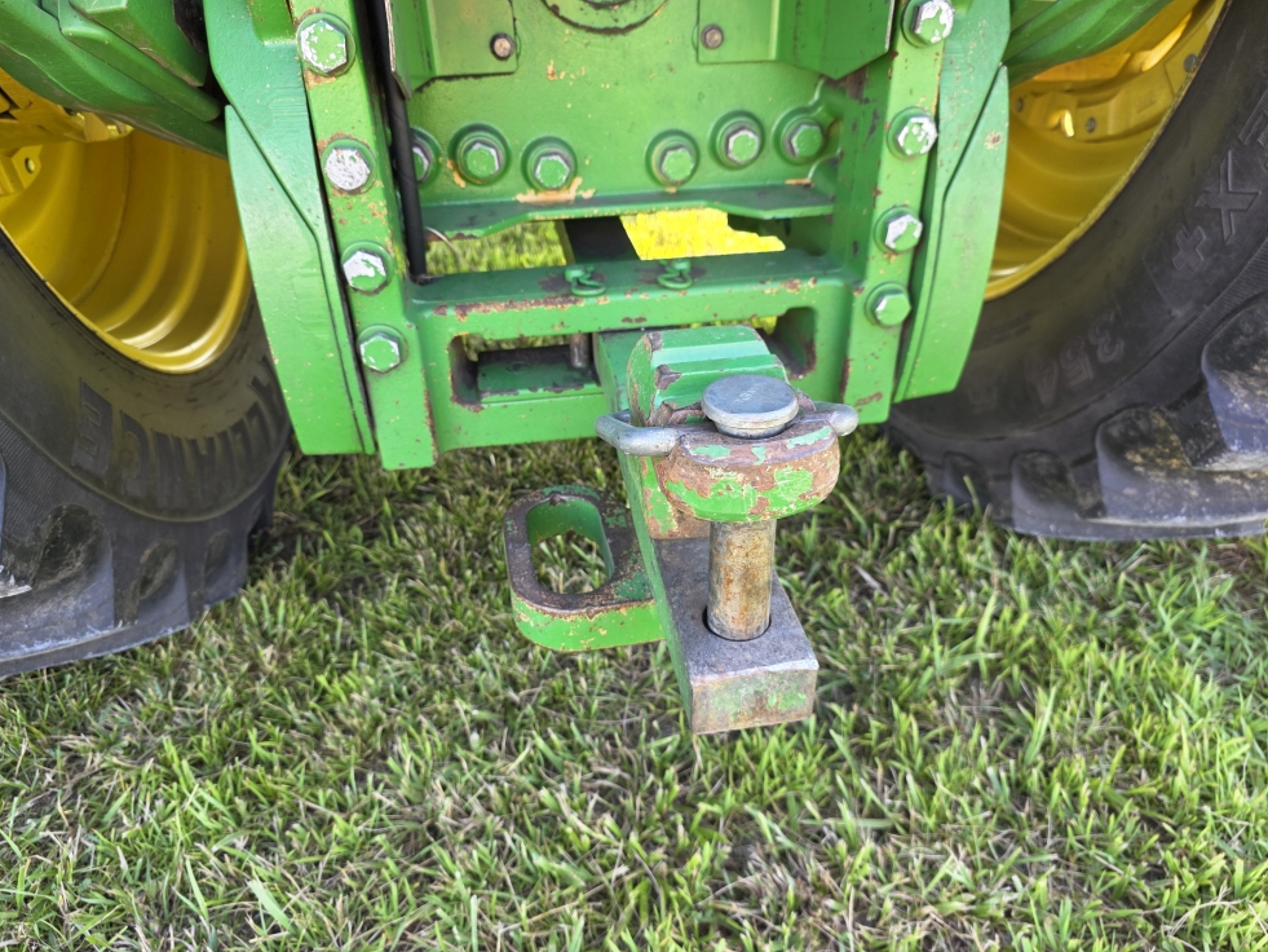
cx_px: 637
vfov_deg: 56.8
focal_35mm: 24
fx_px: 879
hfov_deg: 71.6
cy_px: 493
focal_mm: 6.3
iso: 80
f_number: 1.7
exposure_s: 1/180
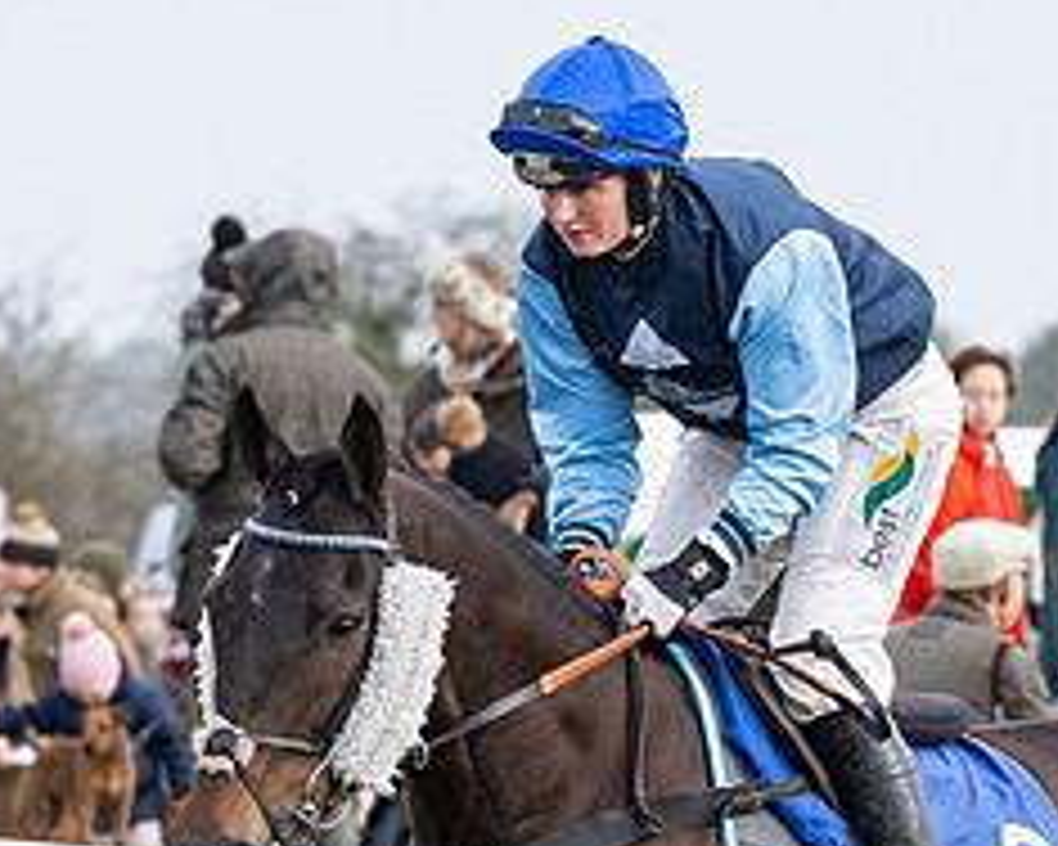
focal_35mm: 863
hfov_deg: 2.2
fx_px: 27023
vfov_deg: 1.8
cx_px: 907
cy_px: 1081
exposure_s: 1/1600
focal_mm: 135
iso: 800
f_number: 5
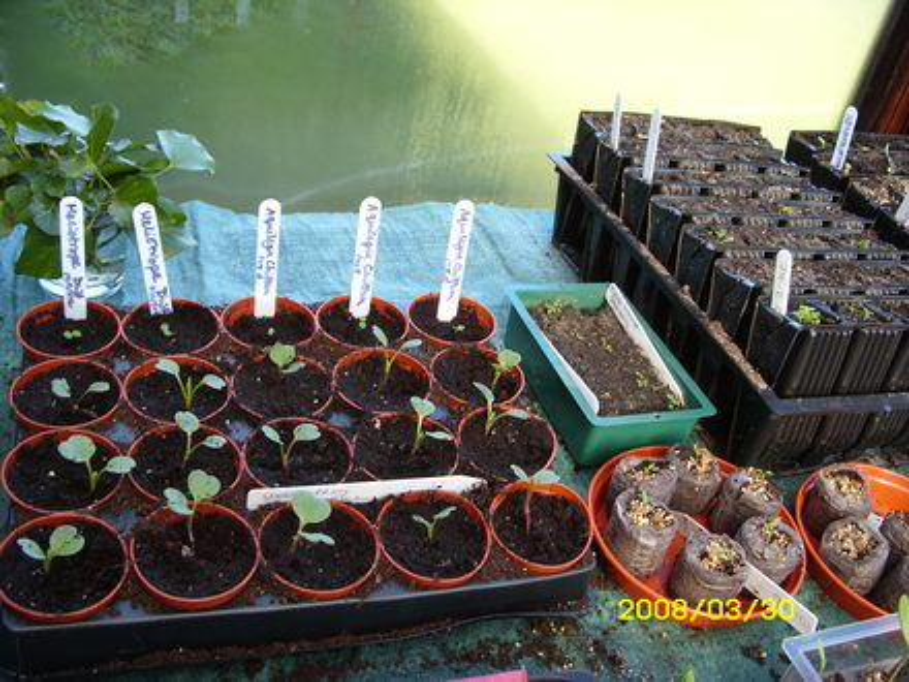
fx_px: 814
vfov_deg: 45.4
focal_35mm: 31
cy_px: 341
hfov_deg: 58.4
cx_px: 454
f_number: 3.5
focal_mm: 6.3
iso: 50
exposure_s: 1/57
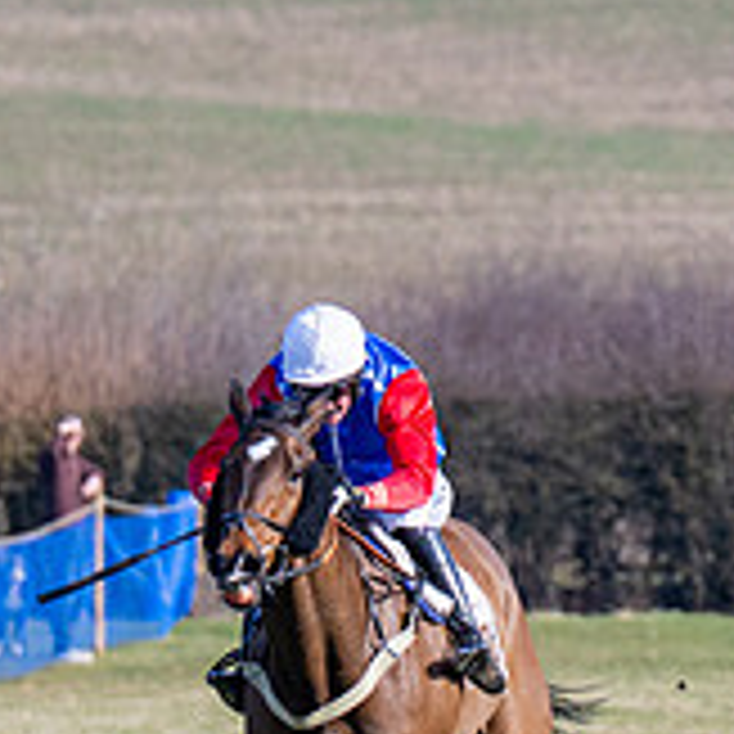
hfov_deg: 1.5
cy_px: 577
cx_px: 950
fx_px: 28620
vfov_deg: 1.5
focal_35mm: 1193
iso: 200
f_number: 4
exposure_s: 1/1600
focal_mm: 185
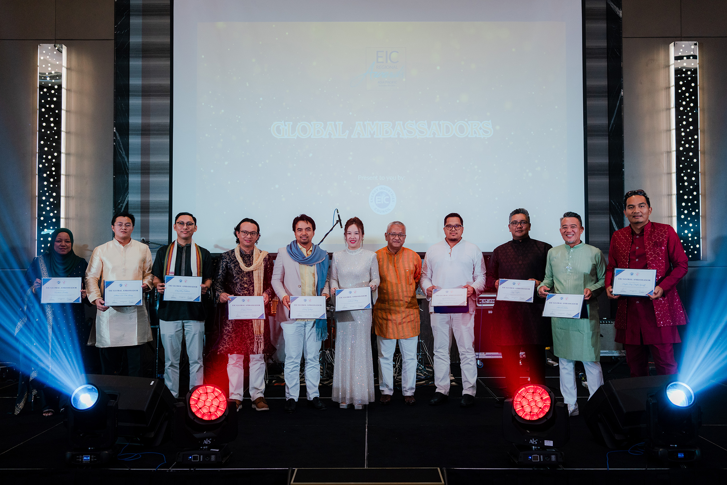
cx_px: 364
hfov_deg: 54.4
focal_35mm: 35
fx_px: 707
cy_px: 242
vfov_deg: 37.9
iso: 1250
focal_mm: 35
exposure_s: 1/200
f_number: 3.5
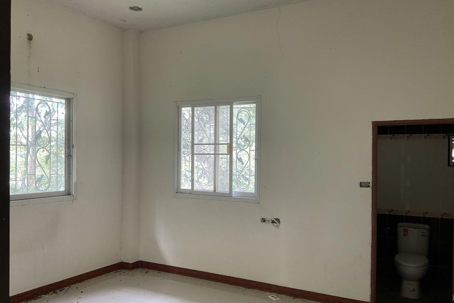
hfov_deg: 60.3
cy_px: 165
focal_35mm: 31
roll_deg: -0.5
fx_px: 391
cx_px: 232
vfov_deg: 42.3
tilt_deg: -1.1
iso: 125
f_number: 1.8
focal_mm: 3
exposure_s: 1/50
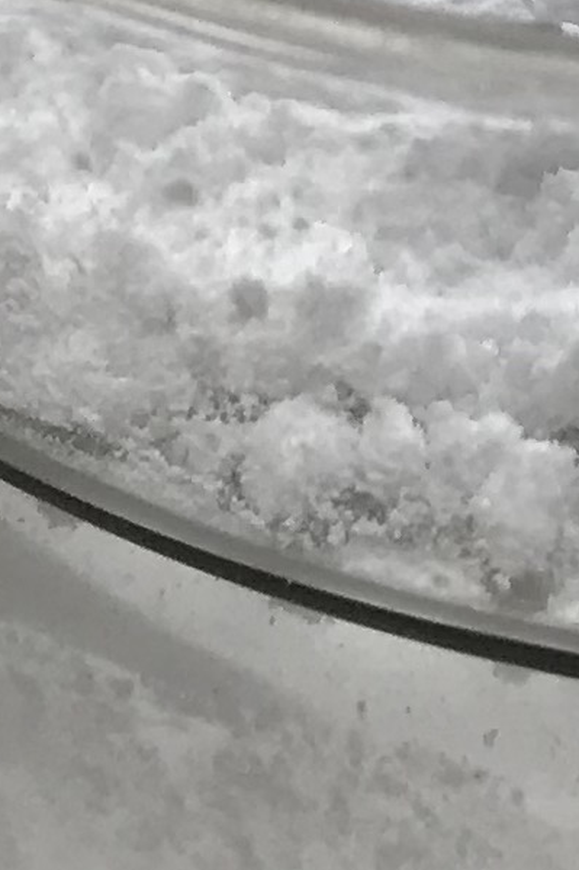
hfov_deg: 6.8
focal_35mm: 196
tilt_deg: -35.2
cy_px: -293
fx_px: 4731
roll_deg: +0.4
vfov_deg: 10.3
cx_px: 1011
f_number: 1.8
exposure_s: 1/239
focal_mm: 3.99
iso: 20
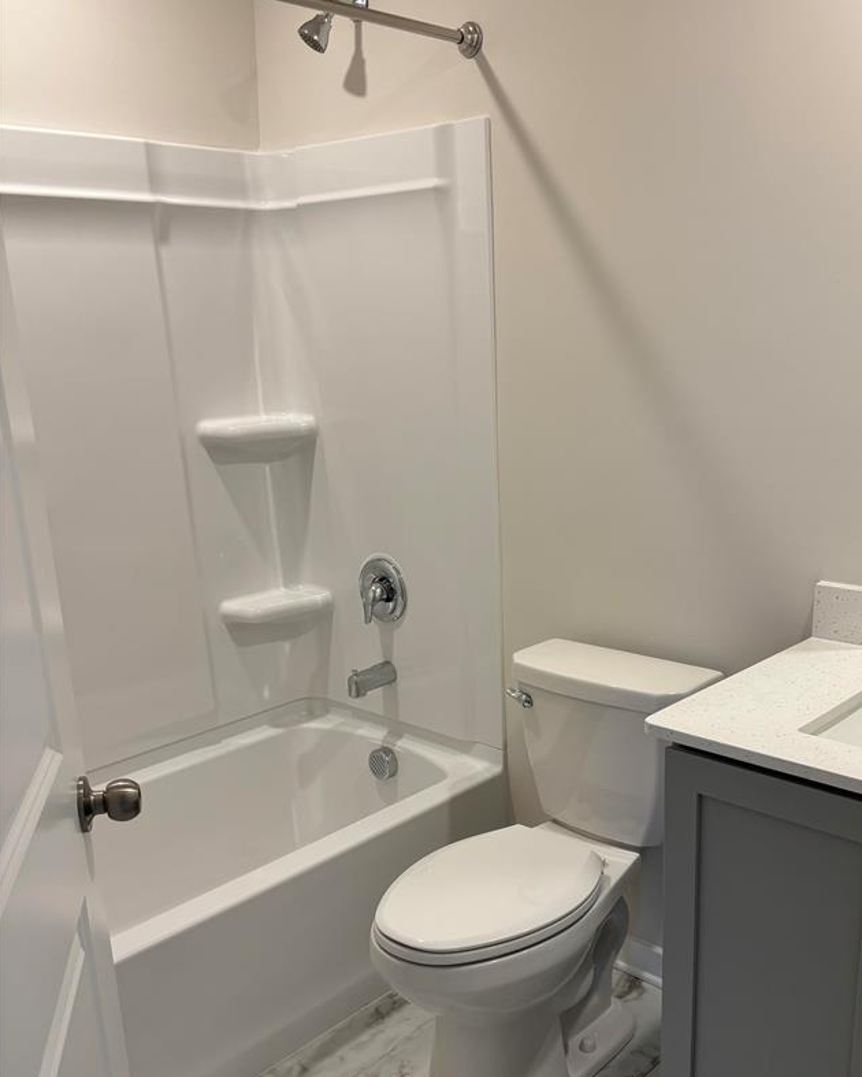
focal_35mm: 33
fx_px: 1052
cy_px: 656
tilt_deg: -17.5
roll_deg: +0.3
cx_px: 523
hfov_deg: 44.3
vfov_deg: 53.8
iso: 125
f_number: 1.6
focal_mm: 5.96
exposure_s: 1/120
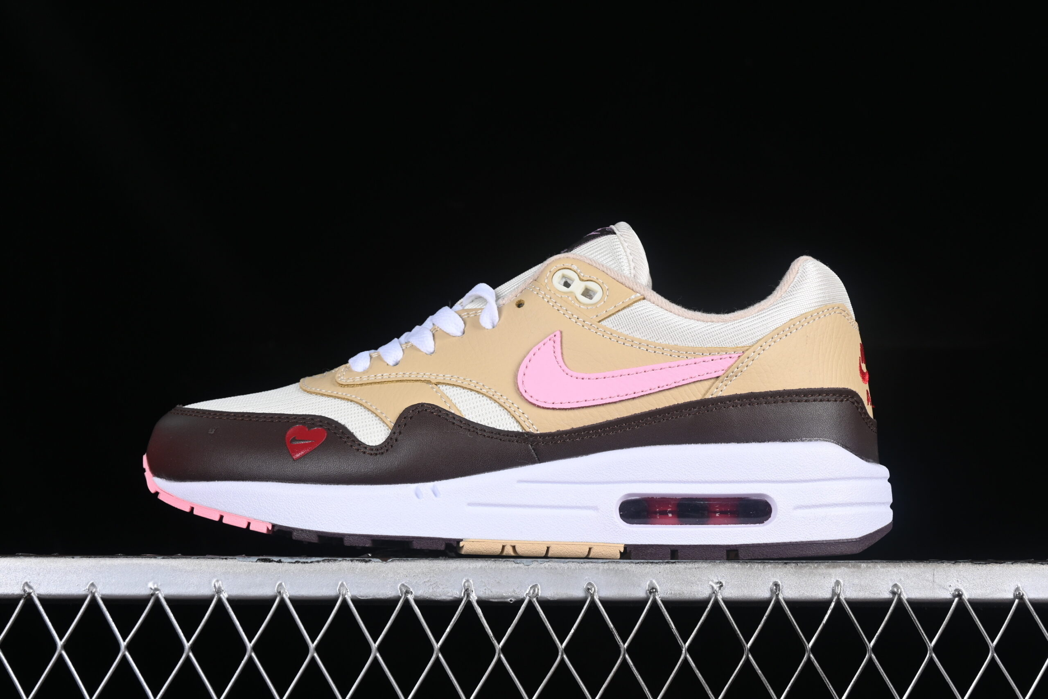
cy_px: 350
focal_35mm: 75
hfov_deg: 27.0
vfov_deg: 18.2
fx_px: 2183
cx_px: 524
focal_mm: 50
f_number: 8
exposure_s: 1/80
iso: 160
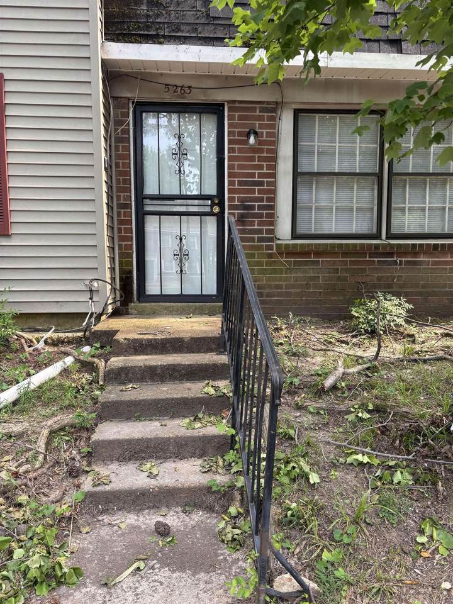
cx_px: 226
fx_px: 454
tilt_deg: -4.6
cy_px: 302
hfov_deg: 53.1
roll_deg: -0.6
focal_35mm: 26
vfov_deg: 67.3
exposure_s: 1/121
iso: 40
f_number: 1.6
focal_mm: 5.96
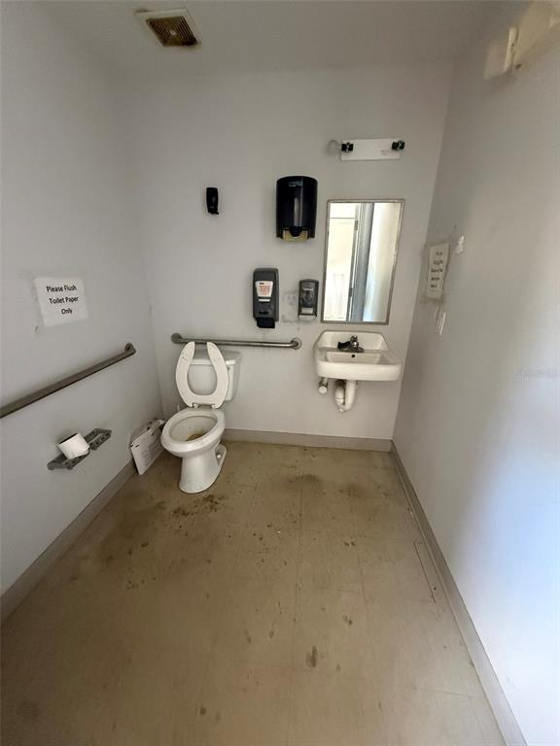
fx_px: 302
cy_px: 373
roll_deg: -1.0
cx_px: 280
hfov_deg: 85.7
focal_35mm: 14
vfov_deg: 102.1
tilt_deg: -19.5
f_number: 2.2
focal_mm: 2.22
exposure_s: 1/60
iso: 800
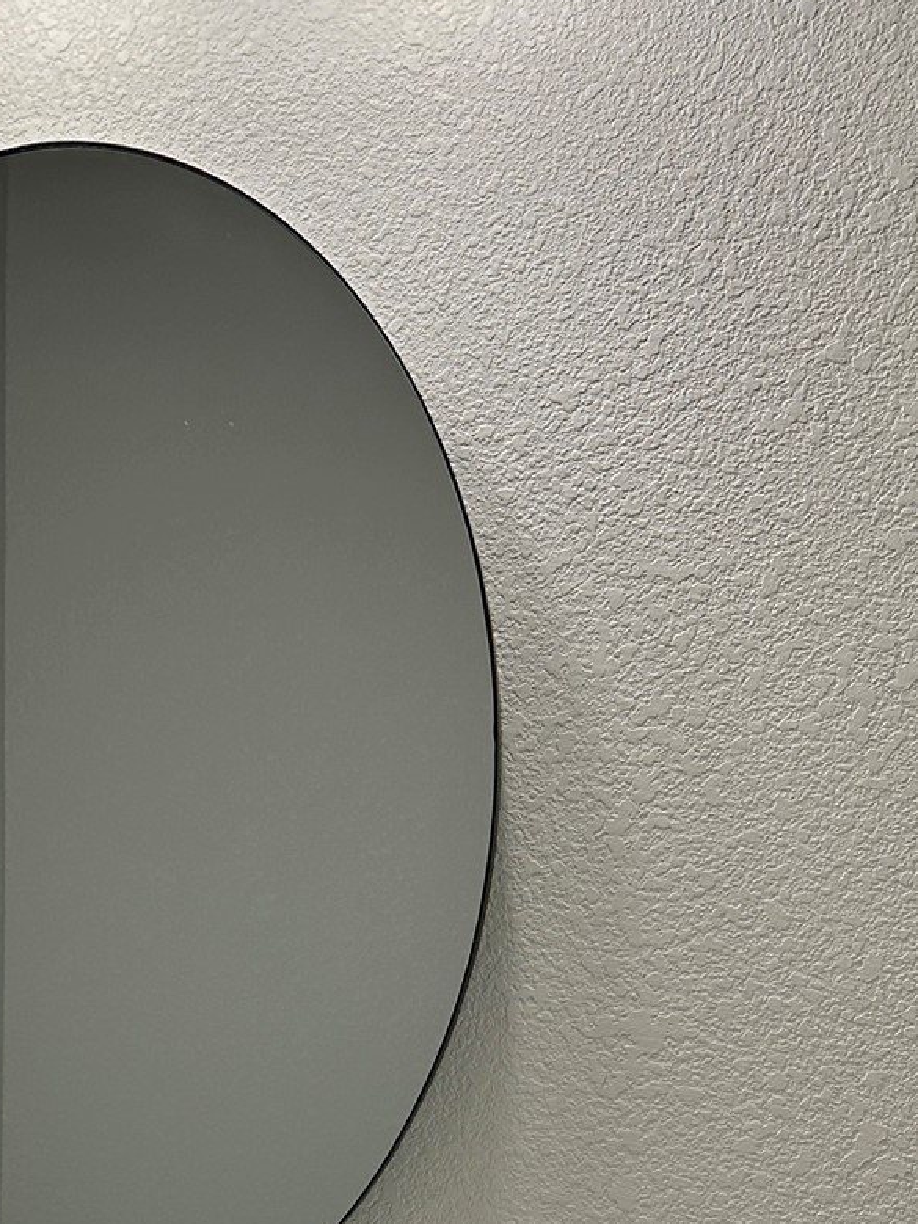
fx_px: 2228
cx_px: -67
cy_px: 1172
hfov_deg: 22.1
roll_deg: +0.3
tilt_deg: -4.4
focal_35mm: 63
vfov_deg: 29.1
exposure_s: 1/128
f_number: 1.78
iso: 100
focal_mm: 6.86
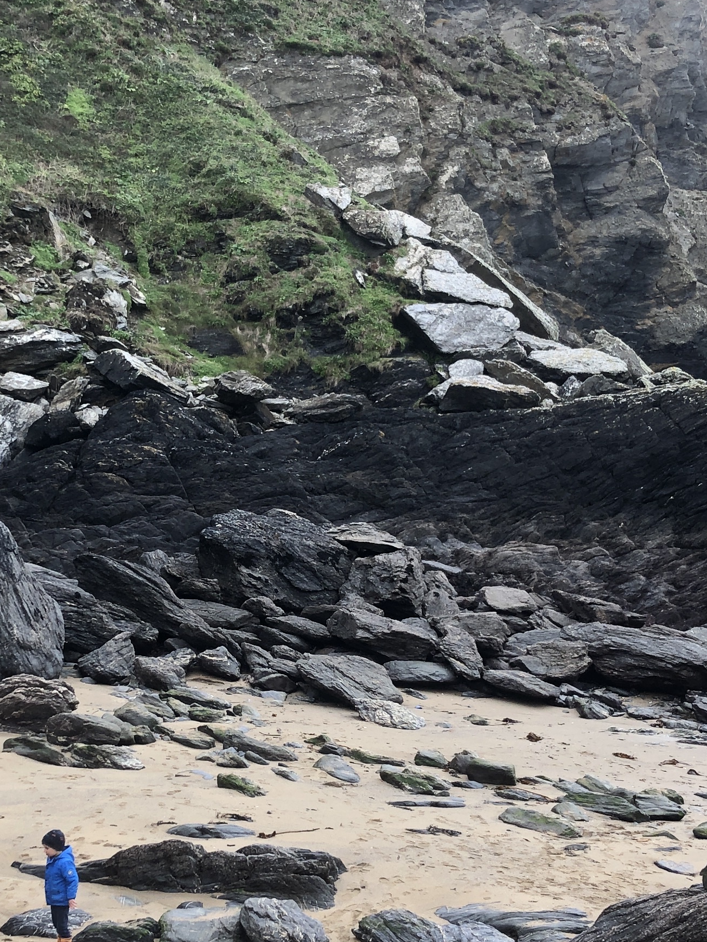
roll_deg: -0.4
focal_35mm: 65
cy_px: 548
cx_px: 238
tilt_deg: -5.1
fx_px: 1770
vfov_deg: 29.8
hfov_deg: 22.5
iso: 20
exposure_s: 1/157
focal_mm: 3.99
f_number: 1.8
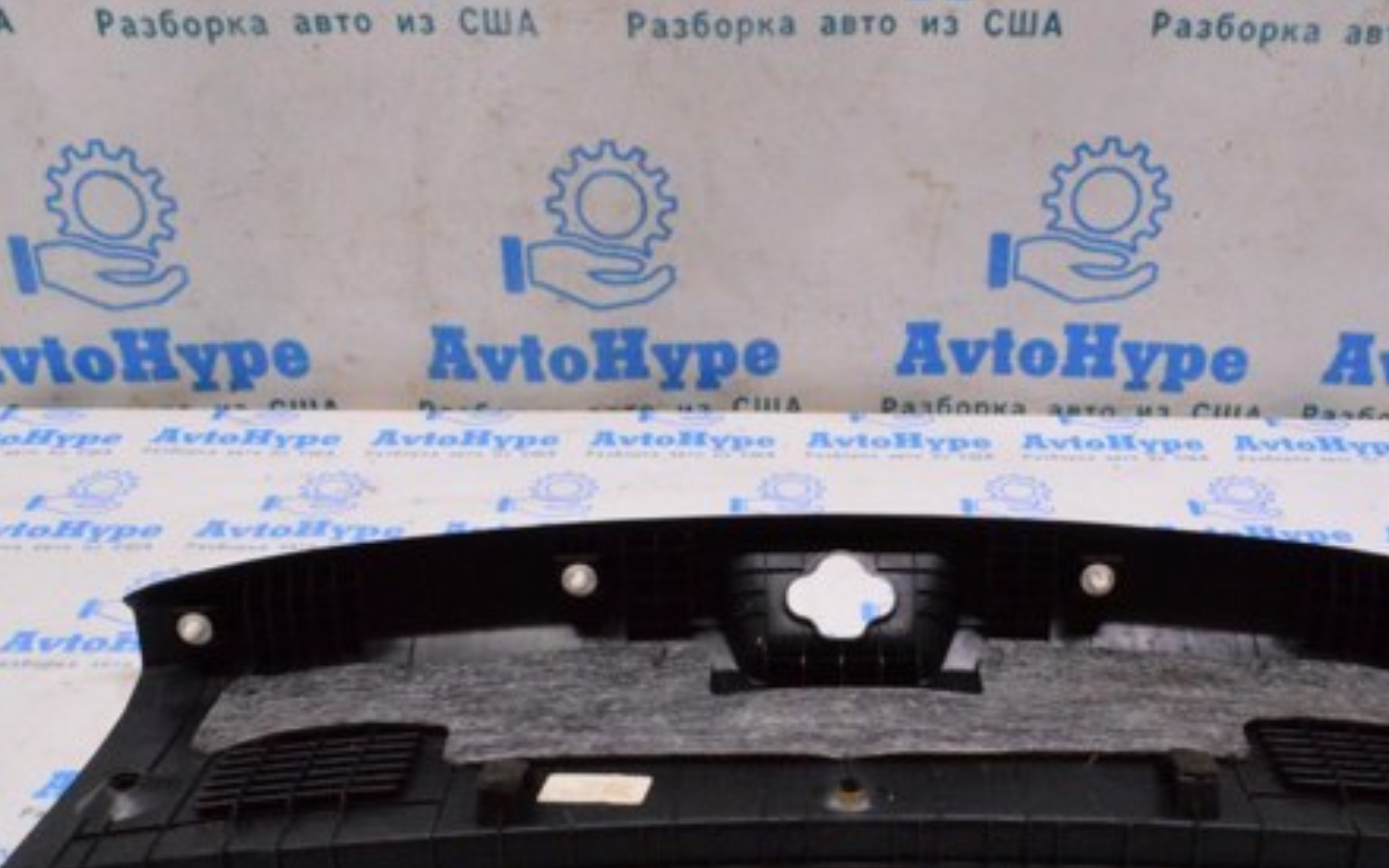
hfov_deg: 49.1
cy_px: 601
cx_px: 805
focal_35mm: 40
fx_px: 1514
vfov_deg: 31.7
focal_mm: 18
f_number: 22
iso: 6400
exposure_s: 1/40
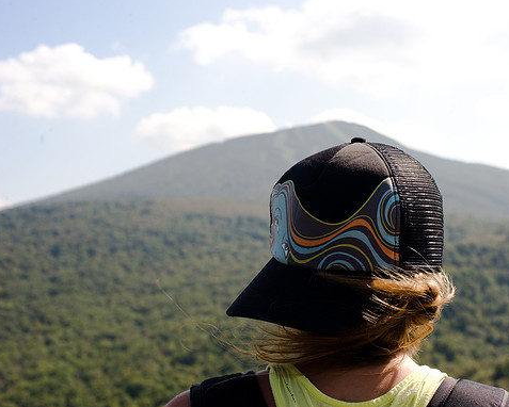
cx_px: 304
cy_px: 202
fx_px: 859
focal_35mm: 57
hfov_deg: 32.9
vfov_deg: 26.7
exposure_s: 1/800
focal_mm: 50
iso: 400
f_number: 8
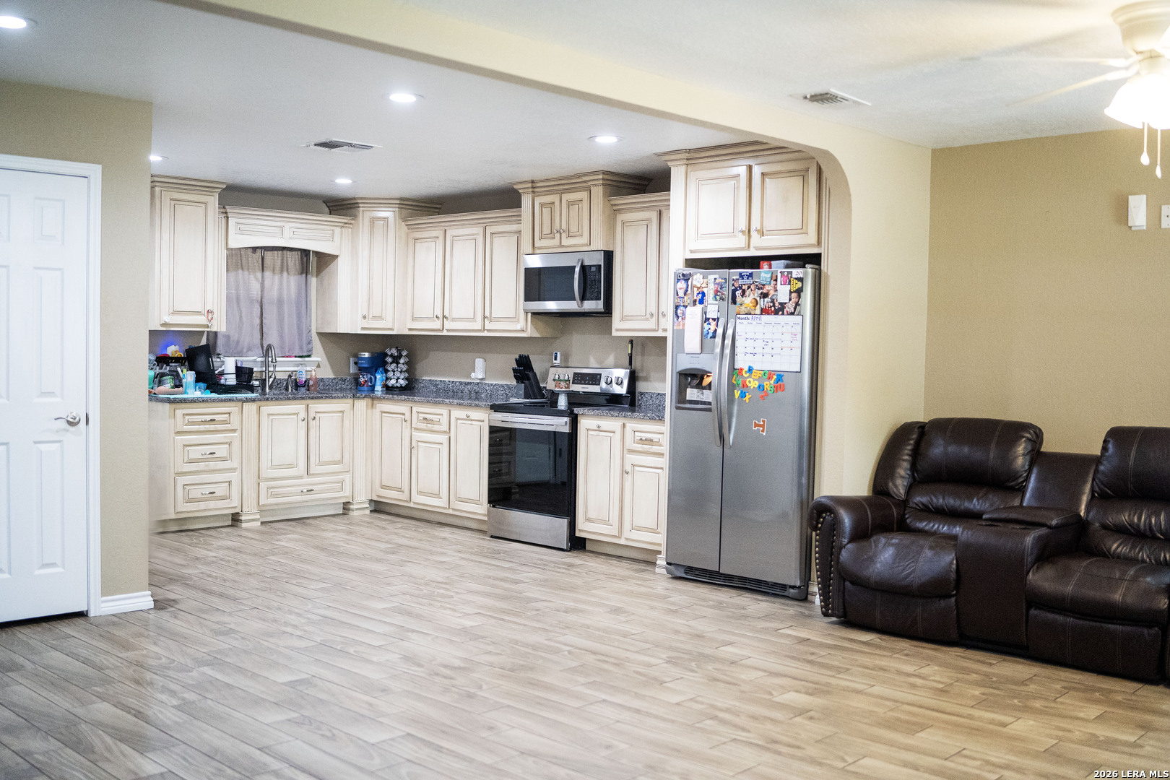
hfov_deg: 54.4
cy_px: 390
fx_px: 1137
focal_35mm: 35
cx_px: 585
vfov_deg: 37.9
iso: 5000
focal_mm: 35
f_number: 1.3
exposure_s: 1/1250
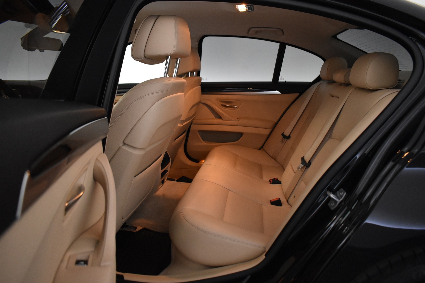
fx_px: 319
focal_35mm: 27
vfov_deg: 47.9
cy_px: 142
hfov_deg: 67.4
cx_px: 212
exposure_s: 1/60
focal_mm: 18
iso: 2500
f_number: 3.5
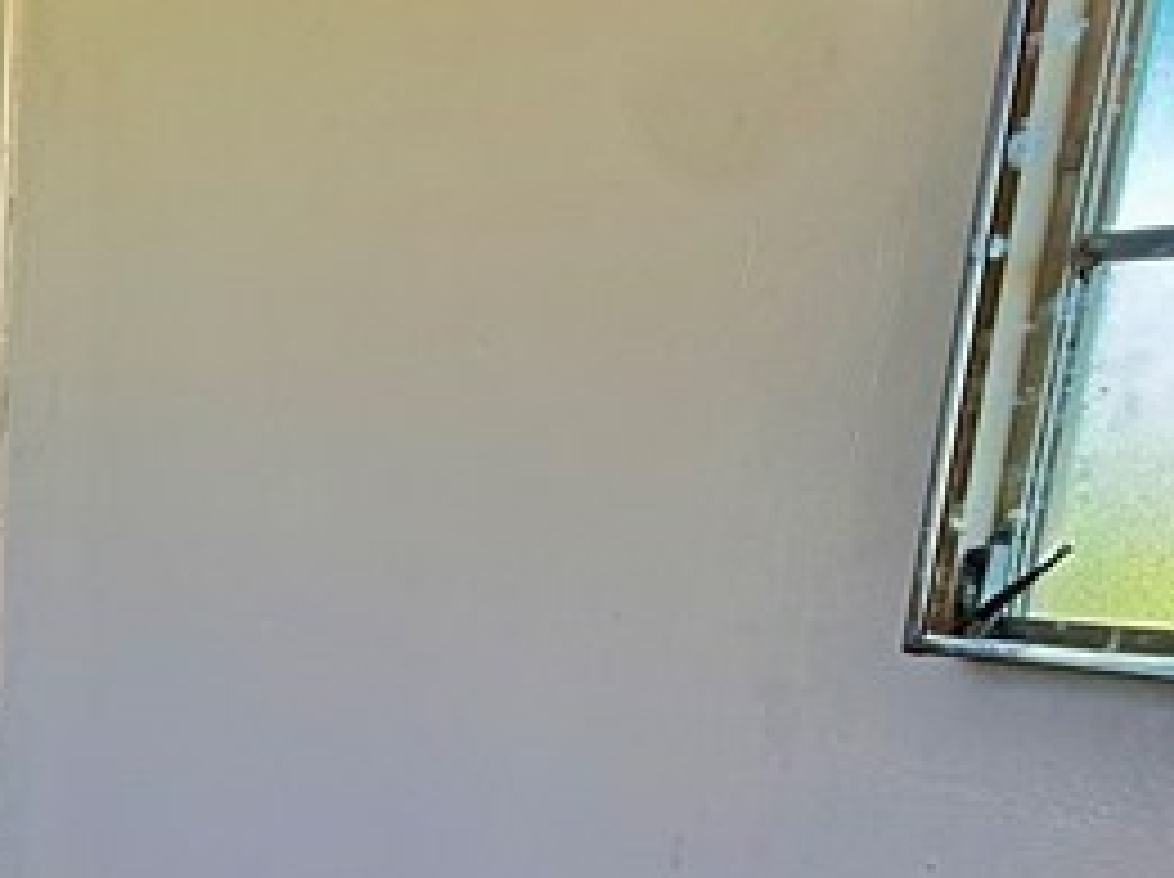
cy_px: 973
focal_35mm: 55
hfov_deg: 31.3
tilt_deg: -14.9
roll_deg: -1.2
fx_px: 1863
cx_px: -99
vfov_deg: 24.6
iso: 80
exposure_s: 1/99
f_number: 2.2
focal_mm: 2.22
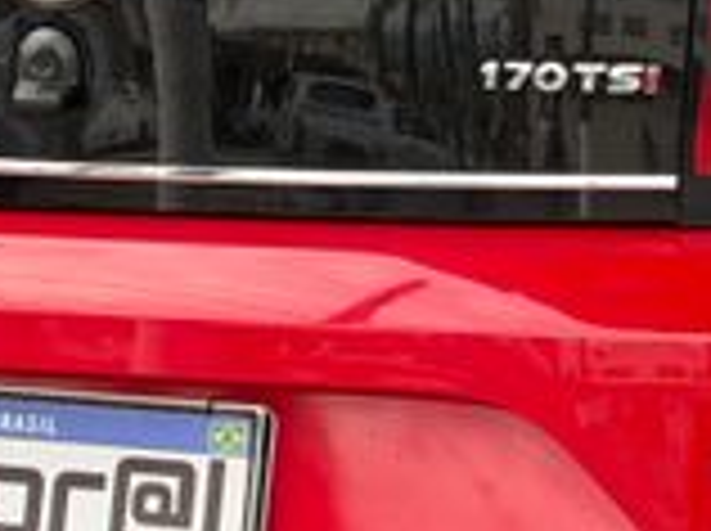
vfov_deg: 6.3
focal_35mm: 234
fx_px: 4799
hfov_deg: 8.4
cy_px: 32
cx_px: 688
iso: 100
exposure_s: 1/615
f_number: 1.78
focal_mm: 6.76
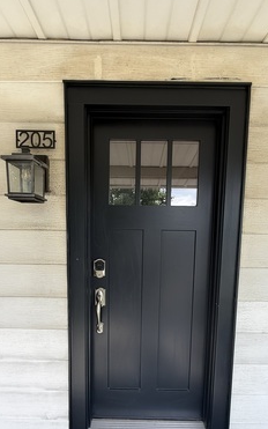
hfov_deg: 59.7
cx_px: 136
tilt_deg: -6.7
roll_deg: -1.3
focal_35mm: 20
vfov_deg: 83.5
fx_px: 234
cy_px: 267
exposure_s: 1/192
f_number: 2.2
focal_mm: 2.22
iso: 64
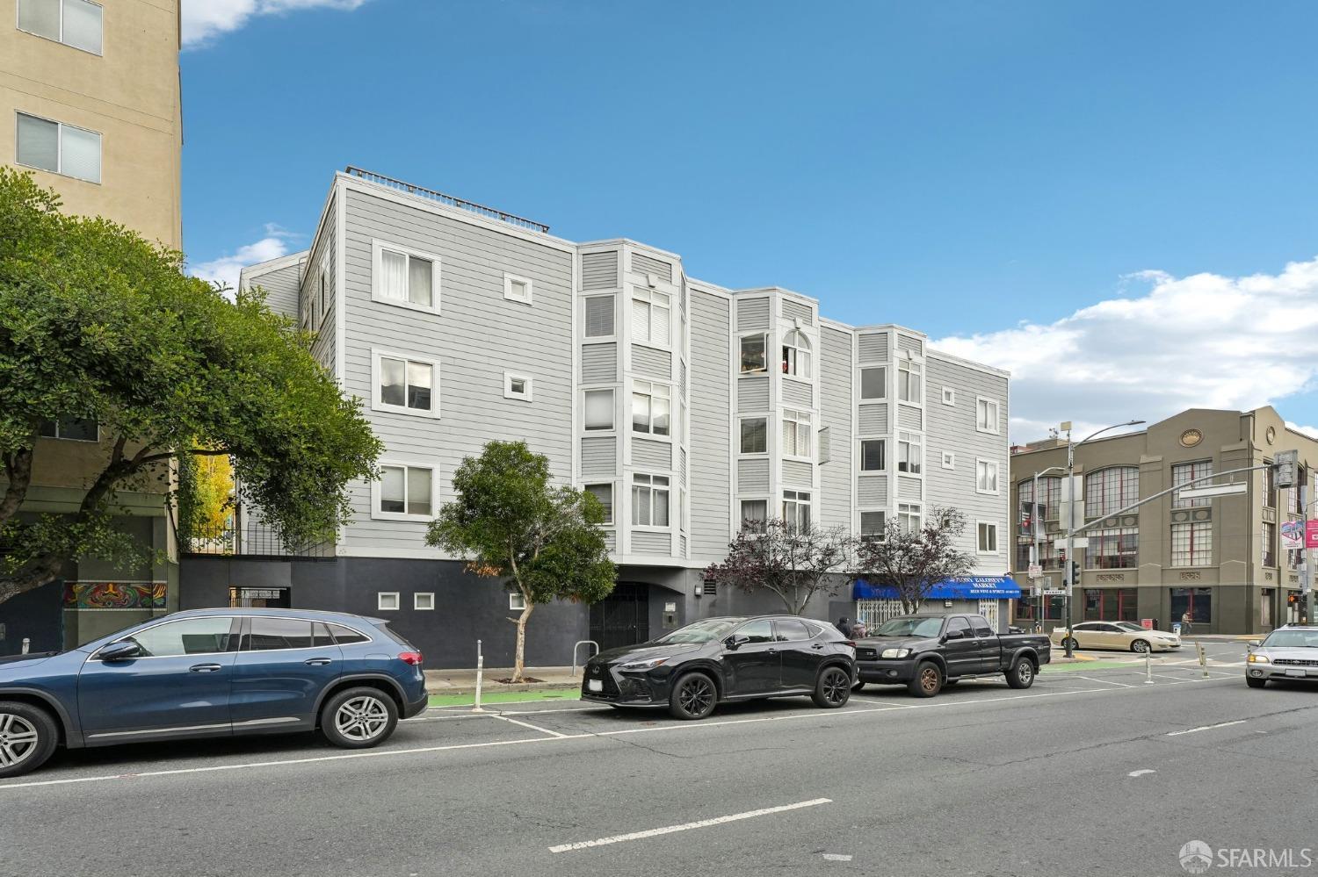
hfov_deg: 91.6
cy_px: 438
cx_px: 659
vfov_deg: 68.8
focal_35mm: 18
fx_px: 640
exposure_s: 1/500
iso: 640
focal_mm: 17.5
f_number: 8
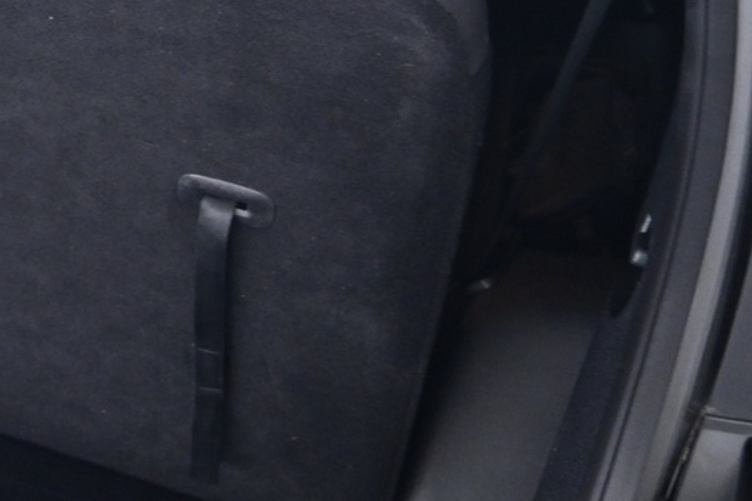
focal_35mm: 74
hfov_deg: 24.0
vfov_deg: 17.9
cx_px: -231
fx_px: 1546
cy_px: -17
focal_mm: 16
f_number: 3.5
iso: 1600
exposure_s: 1/10
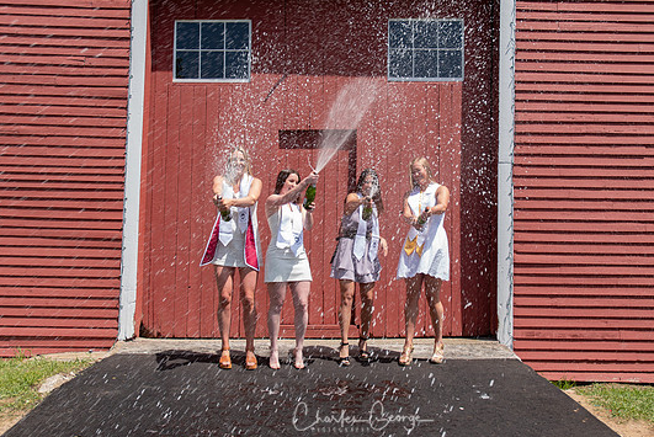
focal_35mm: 41
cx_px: 351
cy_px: 205
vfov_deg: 32.7
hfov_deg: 47.3
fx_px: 745
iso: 100
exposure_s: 1/250
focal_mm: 25
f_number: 5.6
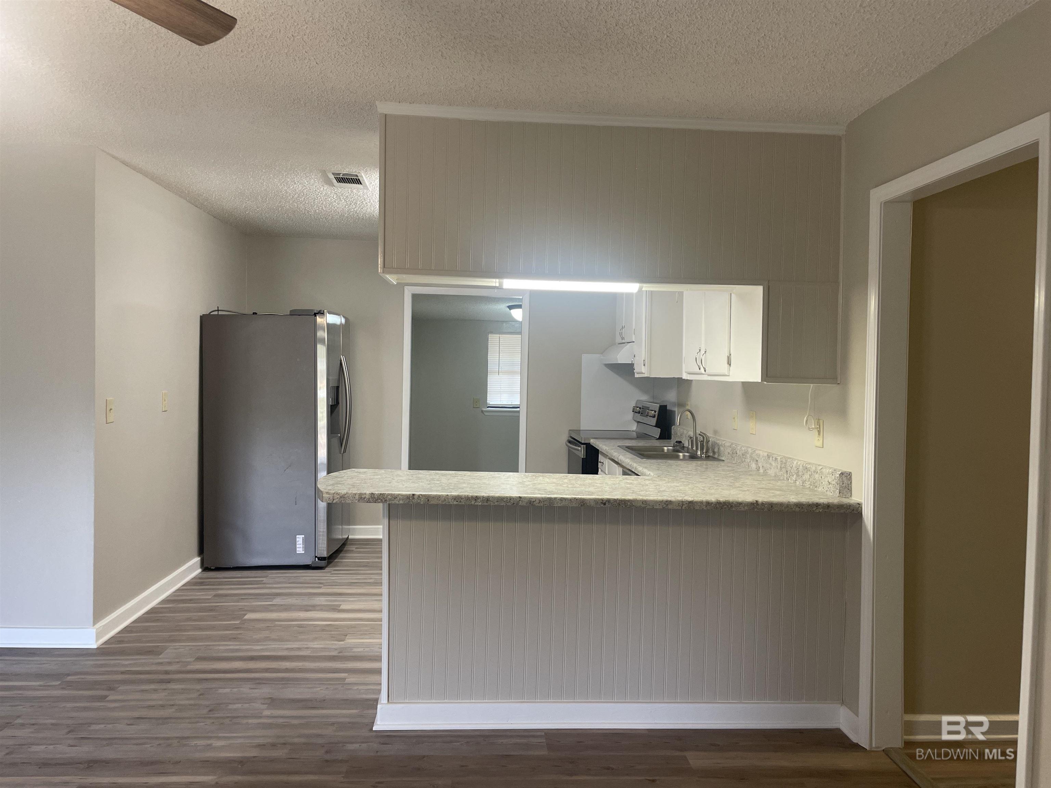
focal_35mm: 26
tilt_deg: -1.5
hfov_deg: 67.3
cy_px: 394
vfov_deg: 53.1
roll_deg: -1.0
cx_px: 526
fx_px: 789
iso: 80
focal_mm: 4.2
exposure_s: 1/60
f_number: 1.6
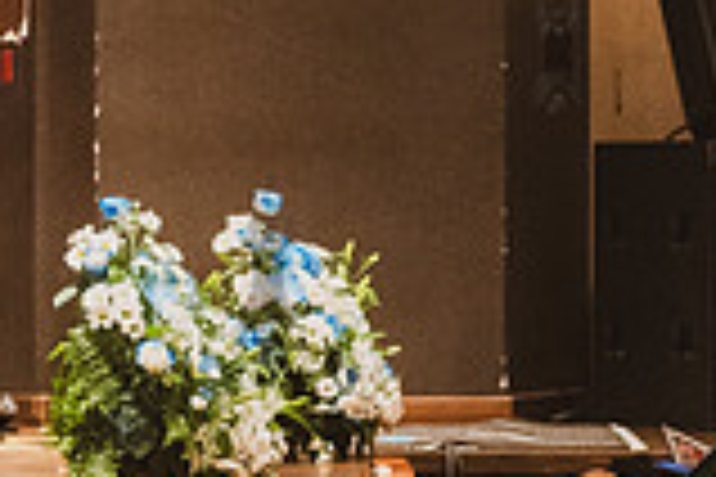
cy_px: 32
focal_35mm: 311
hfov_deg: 6.6
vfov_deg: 4.4
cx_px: -269
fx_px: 6185
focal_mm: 80
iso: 5000
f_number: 4
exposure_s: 1/200
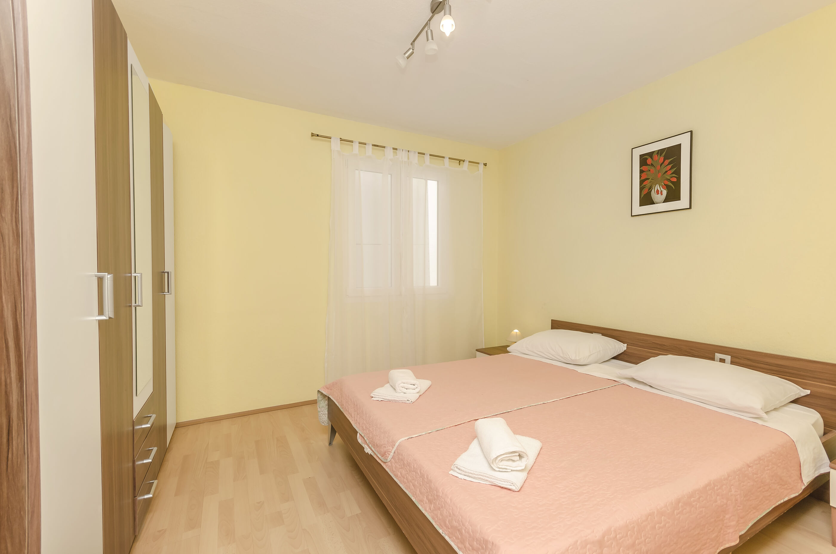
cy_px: 277
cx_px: 418
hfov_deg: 100.5
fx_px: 348
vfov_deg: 77.1
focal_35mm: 15
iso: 100
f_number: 7.1
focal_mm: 10
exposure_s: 1/60
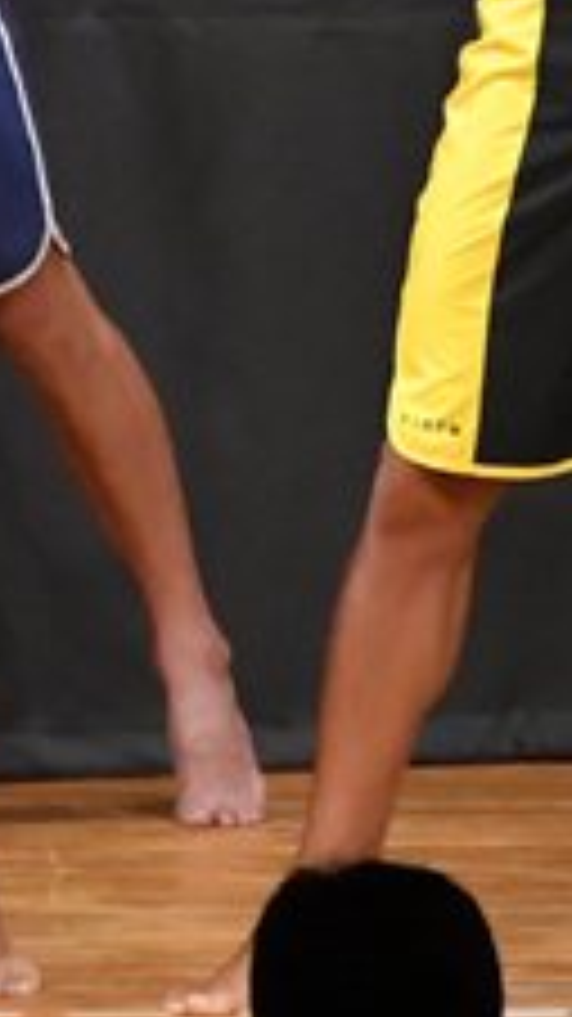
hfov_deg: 1.3
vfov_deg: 2.2
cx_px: -43
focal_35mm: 968
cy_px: -45
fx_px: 26121
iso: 9000
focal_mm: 180
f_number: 5.6
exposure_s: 1/400
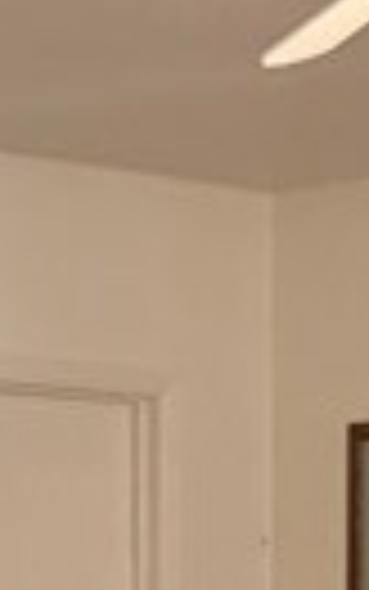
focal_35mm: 199
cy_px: 1401
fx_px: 3198
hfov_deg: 6.6
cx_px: 248
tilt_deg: -13.2
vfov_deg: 9.4
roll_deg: +0.0
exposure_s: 1/40
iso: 800
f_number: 1.78
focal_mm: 6.76
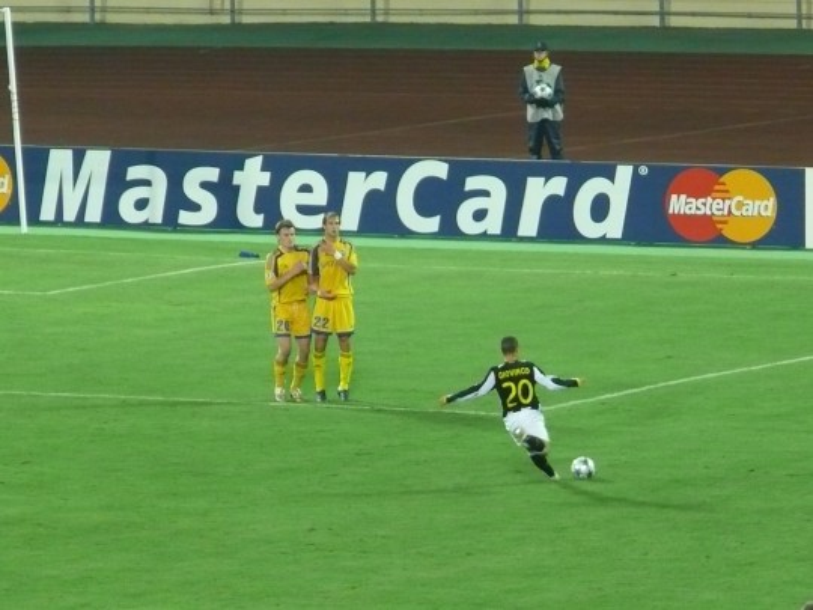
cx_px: 406
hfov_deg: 3.8
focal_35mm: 522
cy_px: 305
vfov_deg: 2.8
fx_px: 12260
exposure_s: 1/80
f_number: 3.6
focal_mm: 61.9
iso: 400
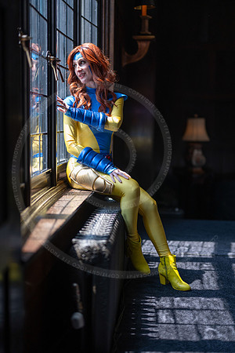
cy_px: 176
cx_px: 118
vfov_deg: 39.6
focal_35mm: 50
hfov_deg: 27.0
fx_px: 490
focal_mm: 50
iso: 125
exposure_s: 1/1000
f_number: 1.2
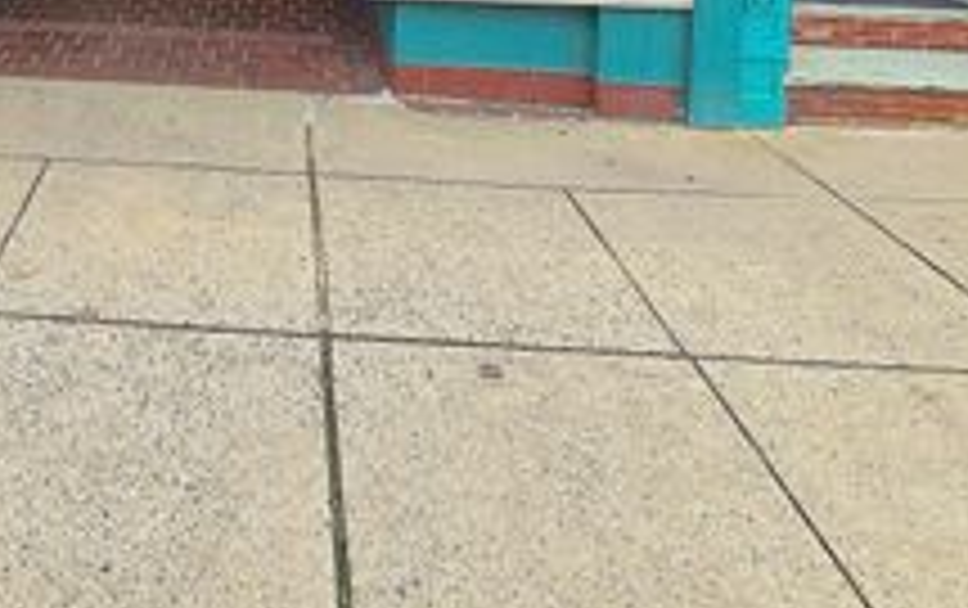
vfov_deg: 31.3
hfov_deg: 54.5
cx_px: 162
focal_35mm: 32
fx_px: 845
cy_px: -169
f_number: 2.2
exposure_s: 1/588
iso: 50
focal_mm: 2.2
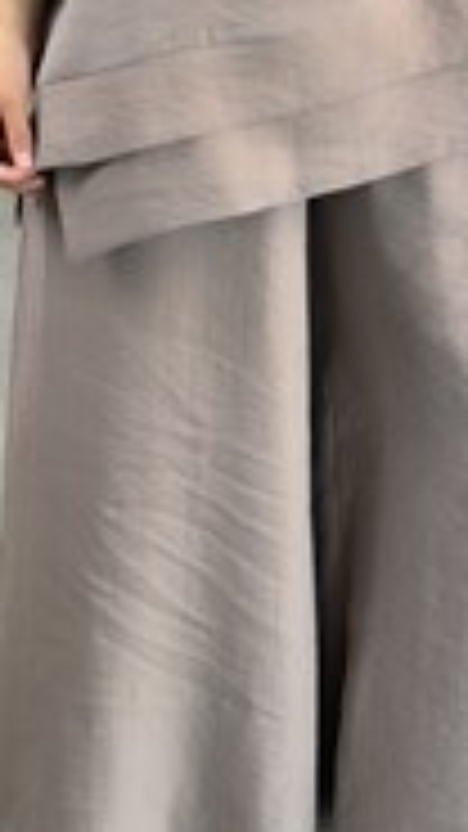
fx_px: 2582
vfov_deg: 18.1
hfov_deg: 10.4
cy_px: 164
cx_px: 266
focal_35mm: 117
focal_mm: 6.76
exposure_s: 1/118
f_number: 1.78
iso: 64
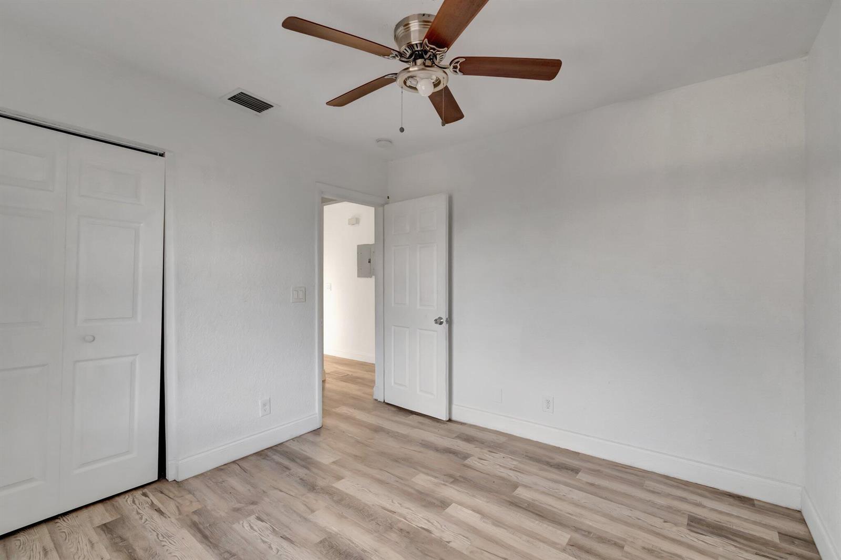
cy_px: 280
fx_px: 350
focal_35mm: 15
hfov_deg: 100.4
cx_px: 420
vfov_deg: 77.3
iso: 1000
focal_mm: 10
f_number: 8
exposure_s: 1/20
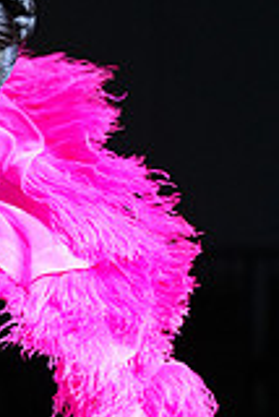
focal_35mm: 659
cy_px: 545
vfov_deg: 3.1
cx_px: -218
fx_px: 7644
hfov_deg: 2.1
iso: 2500
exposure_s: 1/320
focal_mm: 182
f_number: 4
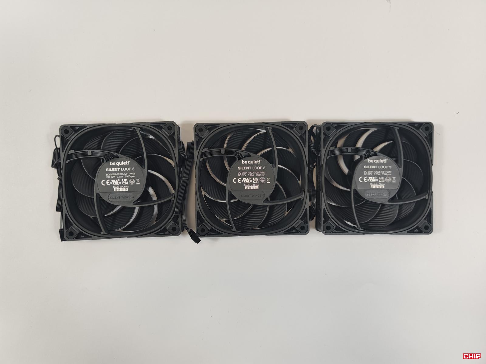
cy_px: 182
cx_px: 243
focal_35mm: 25
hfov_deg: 69.4
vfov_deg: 54.9
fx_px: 351
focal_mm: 6.78
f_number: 1.85
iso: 100
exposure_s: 1/100
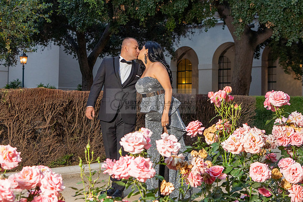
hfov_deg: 34.3
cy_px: 76
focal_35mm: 58
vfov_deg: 23.4
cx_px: 107
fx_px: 487
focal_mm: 29
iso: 400
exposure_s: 1/200
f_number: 4
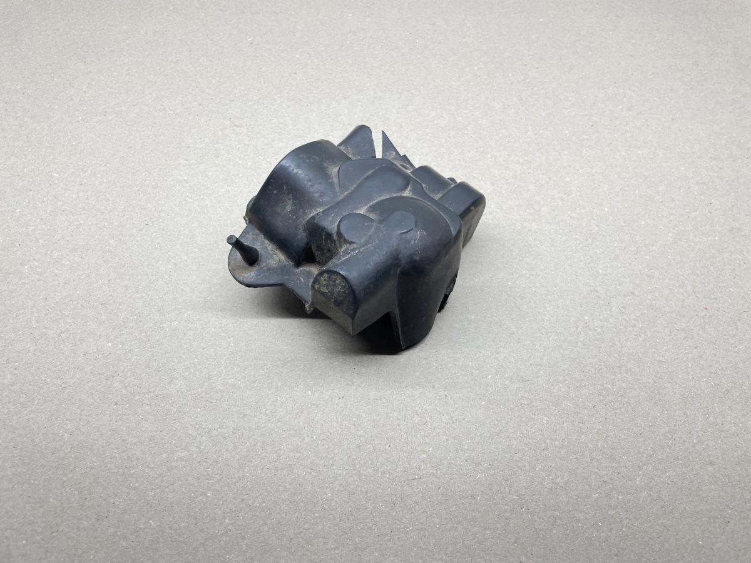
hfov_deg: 67.3
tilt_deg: -60.2
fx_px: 564
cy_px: 282
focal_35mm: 26
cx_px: 376
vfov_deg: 53.1
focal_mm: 4.2
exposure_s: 1/100
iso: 80
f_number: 1.6
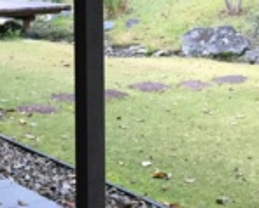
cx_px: 220
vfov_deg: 14.0
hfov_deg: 17.7
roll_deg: +0.5
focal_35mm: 107
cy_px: -51
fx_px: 822
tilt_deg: -1.1
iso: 40
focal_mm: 4.15
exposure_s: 1/30
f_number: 2.2
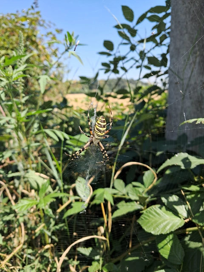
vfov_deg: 65.3
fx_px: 212
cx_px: 102
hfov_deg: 51.4
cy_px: 136
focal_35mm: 27
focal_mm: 4
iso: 50
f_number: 1.8
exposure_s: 1/285
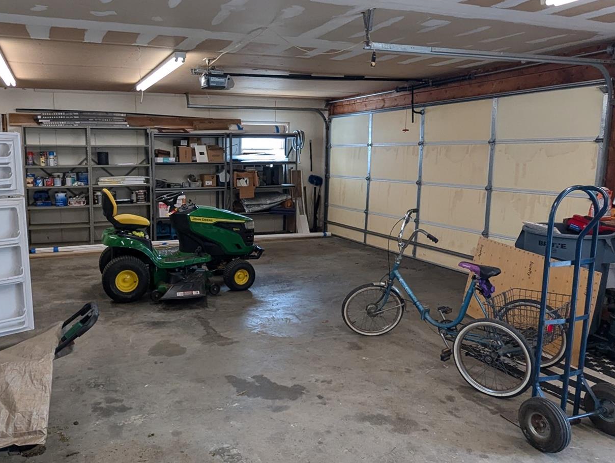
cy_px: 228
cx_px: 243
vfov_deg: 51.5
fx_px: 480
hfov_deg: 64.6
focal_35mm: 27
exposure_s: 1/60
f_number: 2.2
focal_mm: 2.35
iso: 180
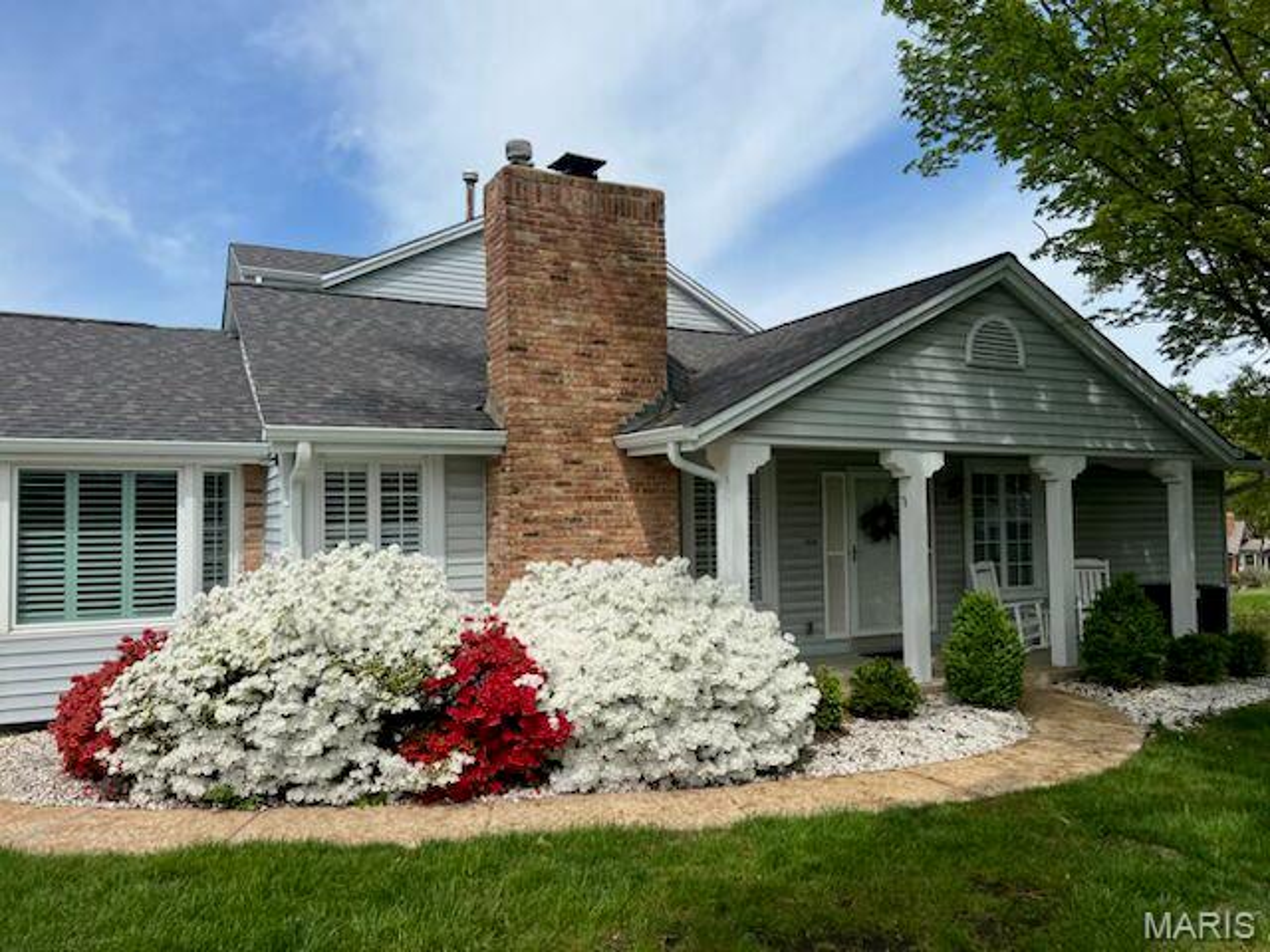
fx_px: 954
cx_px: 635
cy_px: 476
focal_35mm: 26
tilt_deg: +1.1
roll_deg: +0.8
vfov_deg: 53.1
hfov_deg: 67.3
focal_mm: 5.7
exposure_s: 1/4274
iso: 50
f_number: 1.5
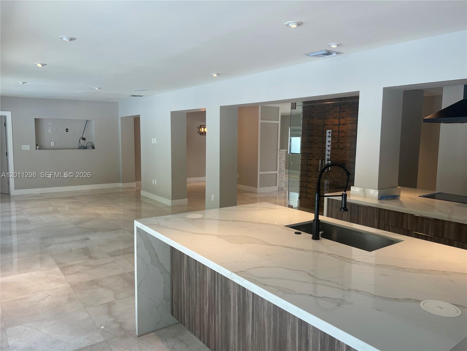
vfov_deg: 53.1
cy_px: 176
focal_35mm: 26
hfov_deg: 67.3
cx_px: 234
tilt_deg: -6.0
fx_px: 351
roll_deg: -1.3
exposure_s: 1/240
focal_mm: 5.7
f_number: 1.5
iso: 40
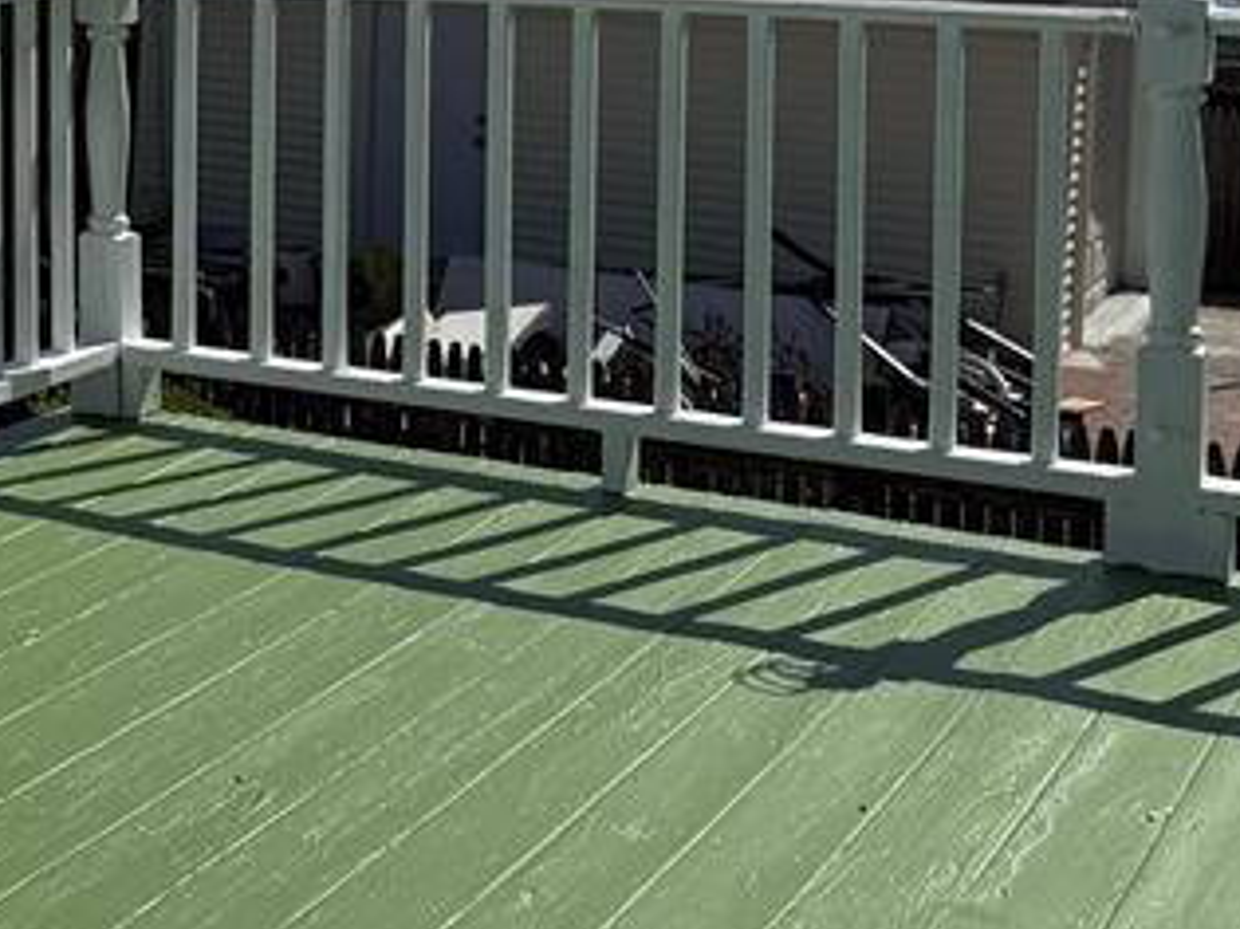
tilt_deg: -2.8
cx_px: -590
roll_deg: +0.2
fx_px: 2793
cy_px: -110
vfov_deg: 18.1
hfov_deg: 21.3
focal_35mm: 78
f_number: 1.78
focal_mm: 6.76
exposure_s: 1/10309
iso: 80
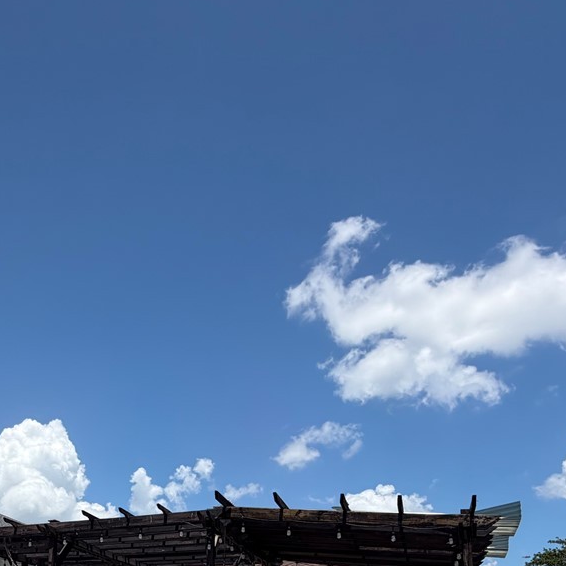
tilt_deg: +7.0
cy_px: 575
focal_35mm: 35
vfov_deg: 40.8
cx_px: 141
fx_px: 647
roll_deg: -1.5
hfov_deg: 45.6
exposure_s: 1/1285
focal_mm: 2.22
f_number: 2.2
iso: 20
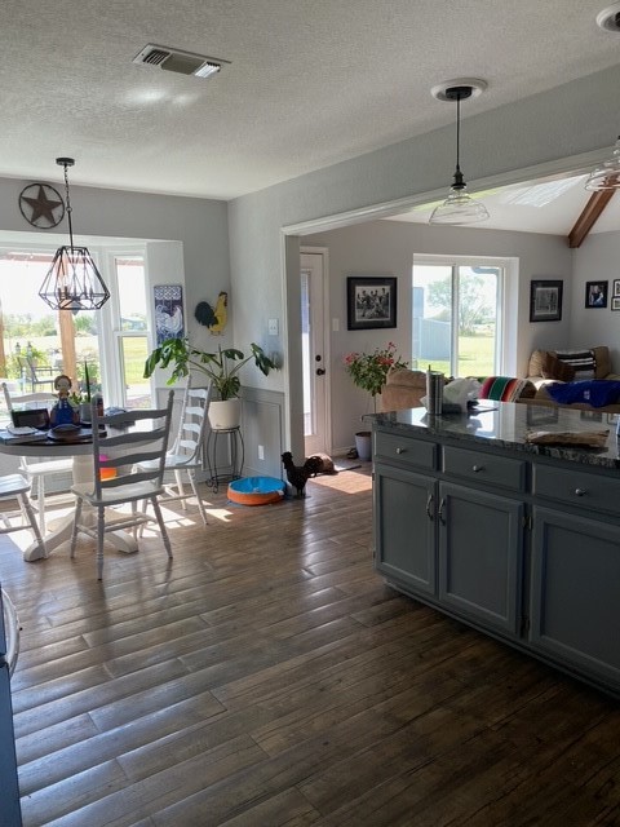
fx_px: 621
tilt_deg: -7.6
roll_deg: +1.6
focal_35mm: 26
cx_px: 310
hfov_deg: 53.1
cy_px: 414
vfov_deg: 67.3
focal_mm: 4.25
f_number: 1.8
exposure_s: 1/121
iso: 64
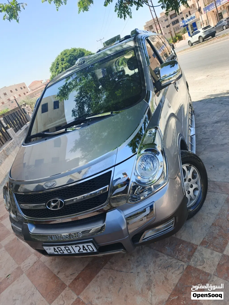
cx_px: 114
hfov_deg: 58.9
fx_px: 203
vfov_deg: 73.9
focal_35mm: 23
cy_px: 152
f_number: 1.8
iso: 50
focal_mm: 5.89
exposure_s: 1/35.1
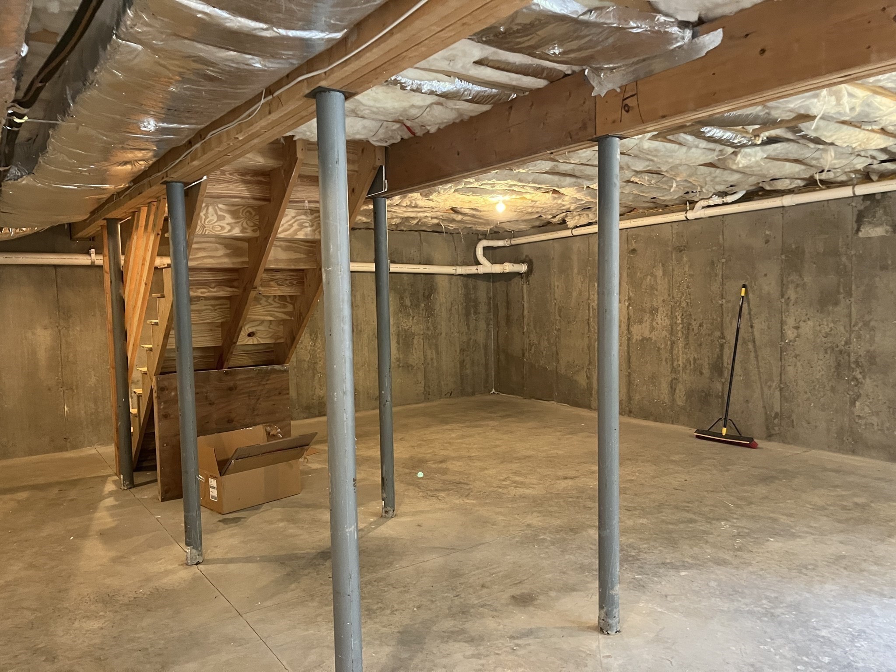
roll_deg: +2.0
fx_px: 673
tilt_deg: -3.3
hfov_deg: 67.3
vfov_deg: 53.1
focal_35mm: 26
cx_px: 448
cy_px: 336
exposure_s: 1/40
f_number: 1.6
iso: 500
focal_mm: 5.1
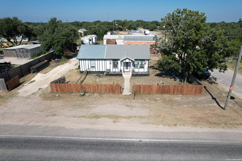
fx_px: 148
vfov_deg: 57.2
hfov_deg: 78.6
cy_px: 80
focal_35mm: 22
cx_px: 121
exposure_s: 1/2500
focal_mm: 8.38
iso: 100
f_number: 2.8
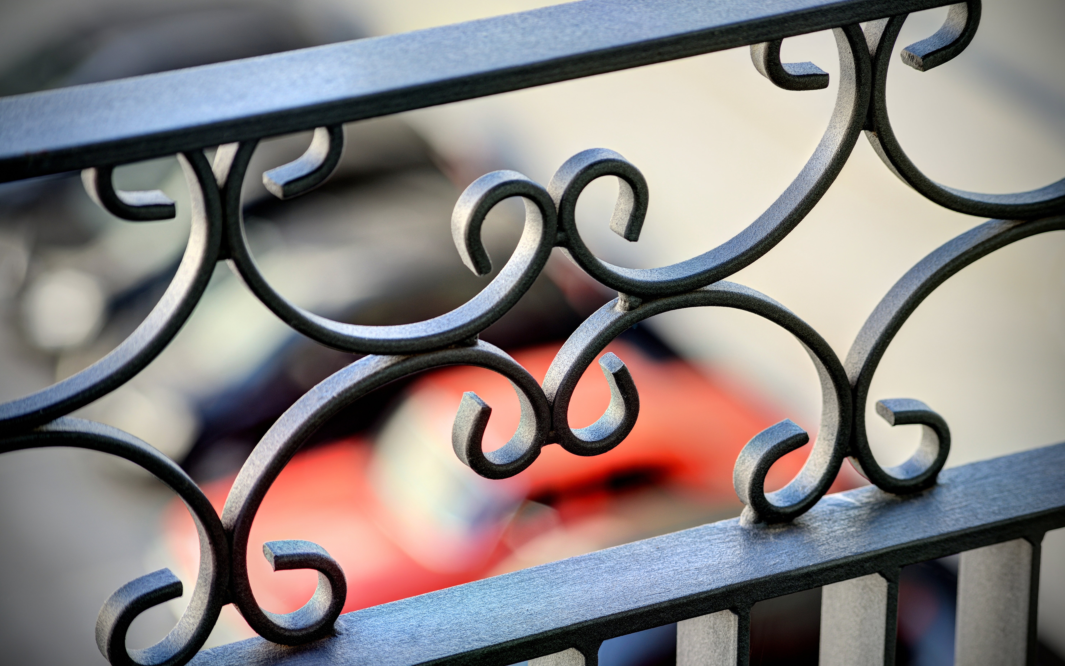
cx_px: 530
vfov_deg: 11.6
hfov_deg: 18.4
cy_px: 331
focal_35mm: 113
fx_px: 3280
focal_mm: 110
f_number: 5.6
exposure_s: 1/30
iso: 100
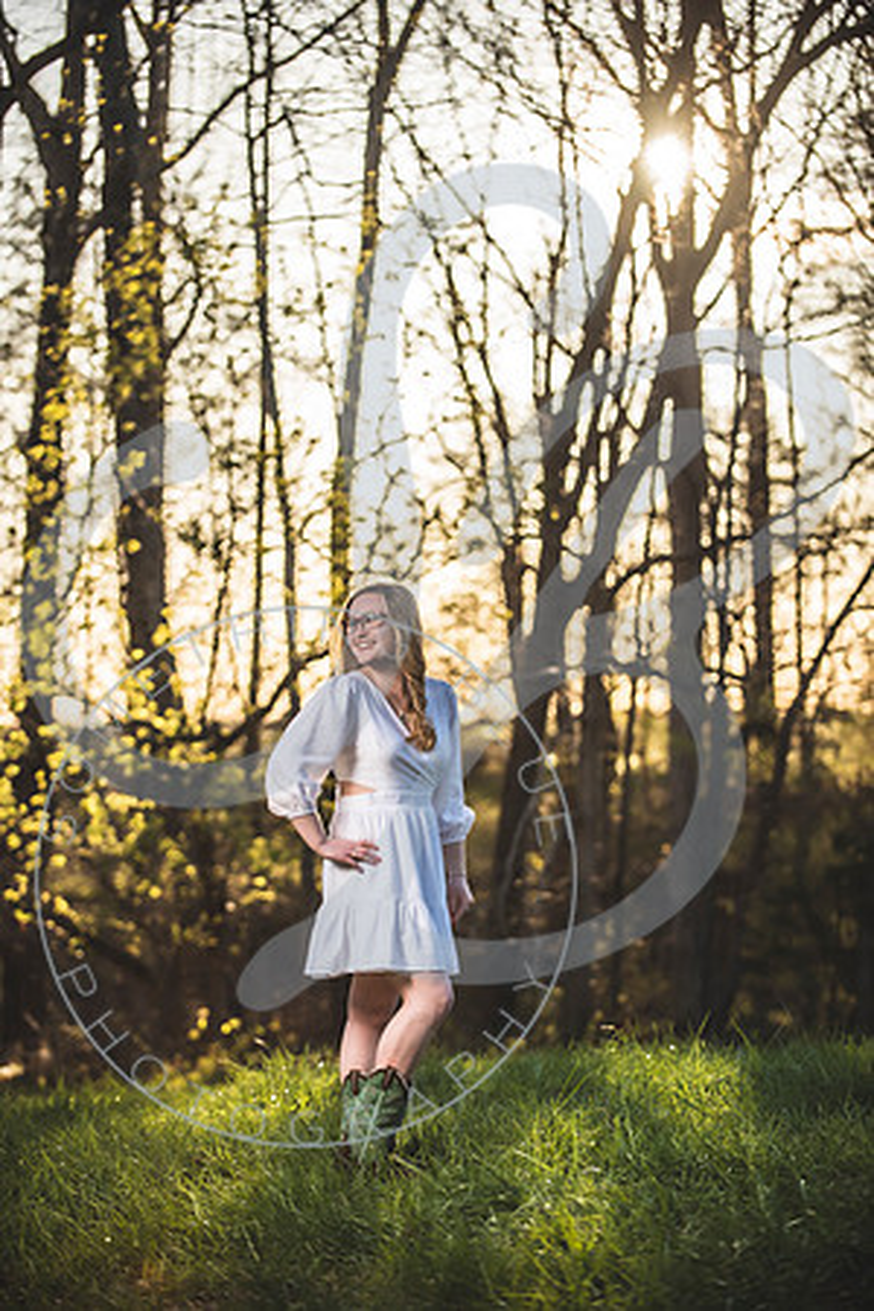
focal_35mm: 110
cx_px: 437
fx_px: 4006
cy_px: 656
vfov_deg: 18.6
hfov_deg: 12.5
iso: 100
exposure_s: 1/1250
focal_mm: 110
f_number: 2.8
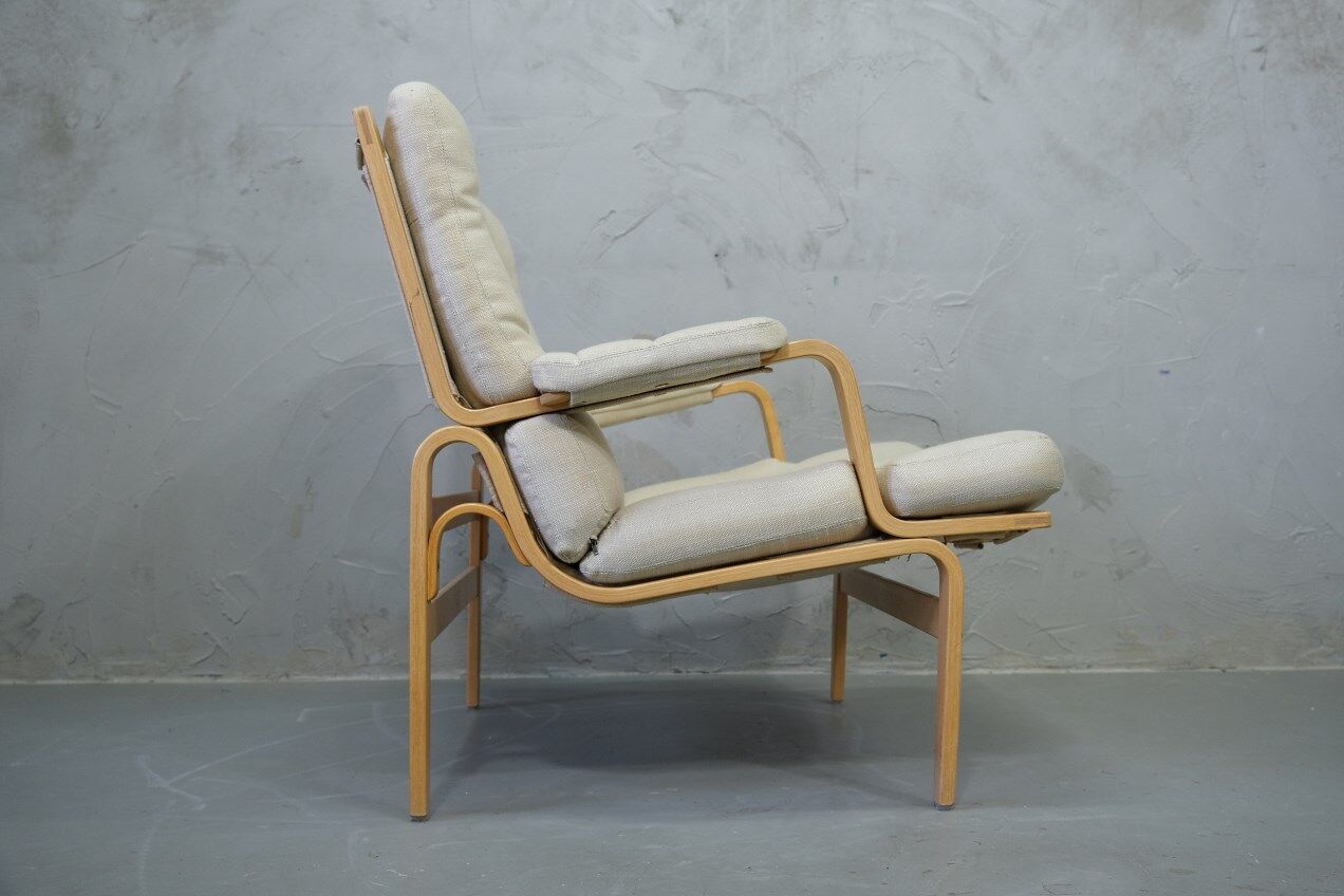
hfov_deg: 61.9
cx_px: 672
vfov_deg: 43.6
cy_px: 448
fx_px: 1120
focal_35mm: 30
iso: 640
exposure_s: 1/28
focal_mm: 20.2
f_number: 4
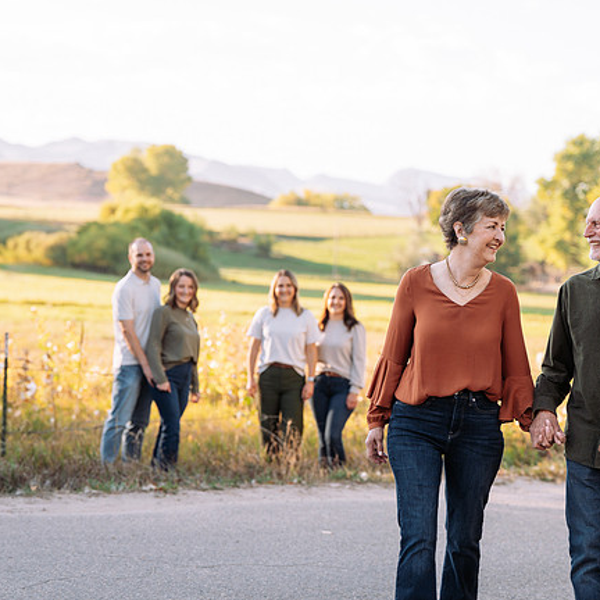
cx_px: 322
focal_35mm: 122
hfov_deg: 14.3
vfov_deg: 14.3
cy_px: 301
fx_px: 2392
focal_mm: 95
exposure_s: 1/160
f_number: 4
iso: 125
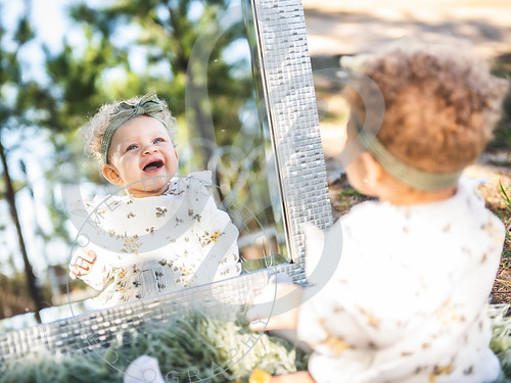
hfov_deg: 28.9
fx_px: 989
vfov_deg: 21.9
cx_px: 223
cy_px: 195
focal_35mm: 67
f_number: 2.8
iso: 200
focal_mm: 60
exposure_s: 1/400
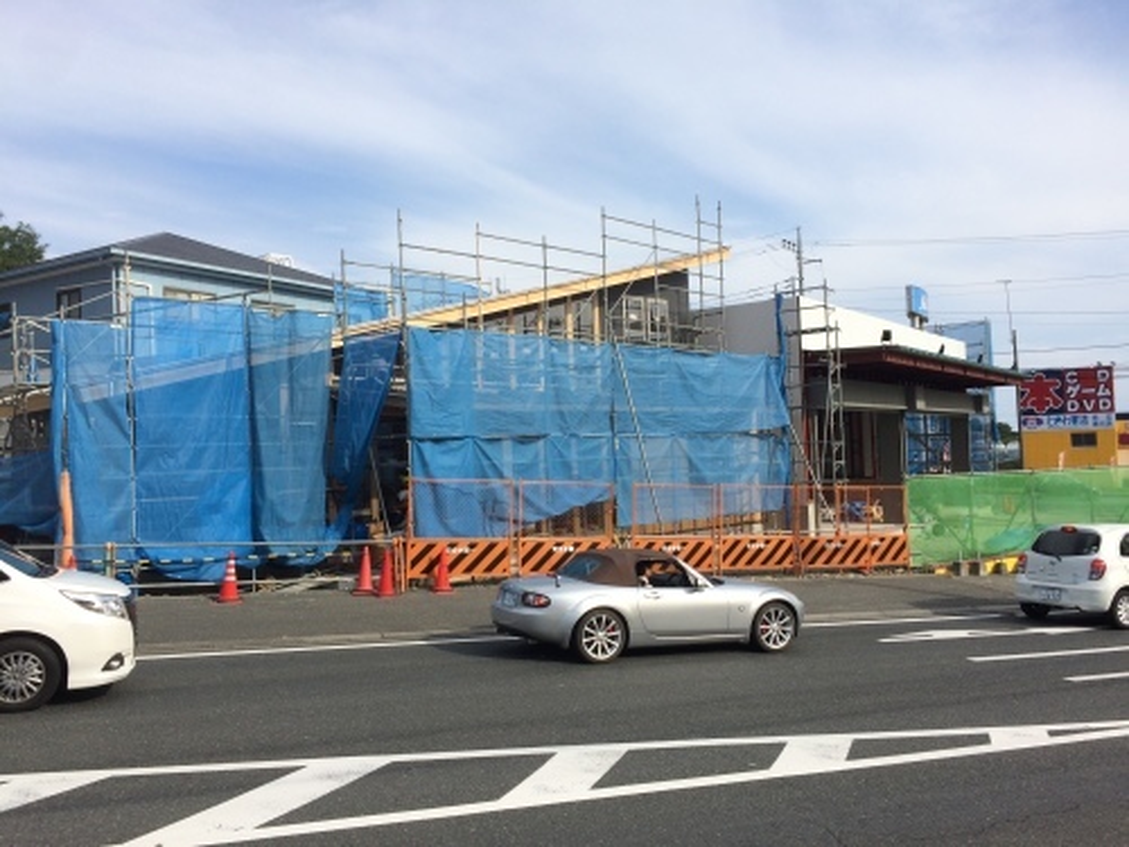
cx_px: 564
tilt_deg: +2.1
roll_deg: +1.9
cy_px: 424
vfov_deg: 48.2
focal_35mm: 29
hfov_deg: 61.7
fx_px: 946
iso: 32
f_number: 2.2
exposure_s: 1/1866
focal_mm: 4.15
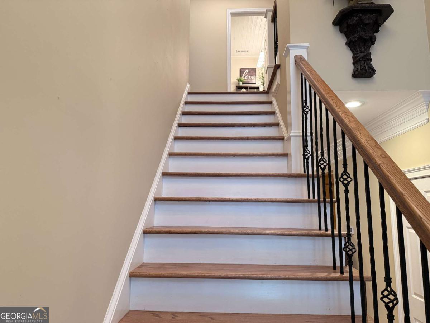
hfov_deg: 71.6
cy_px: 162
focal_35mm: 24
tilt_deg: +8.1
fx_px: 298
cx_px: 215
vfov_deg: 56.8
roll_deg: -0.7
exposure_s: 1/120
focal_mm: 6.76
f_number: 1.78
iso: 320
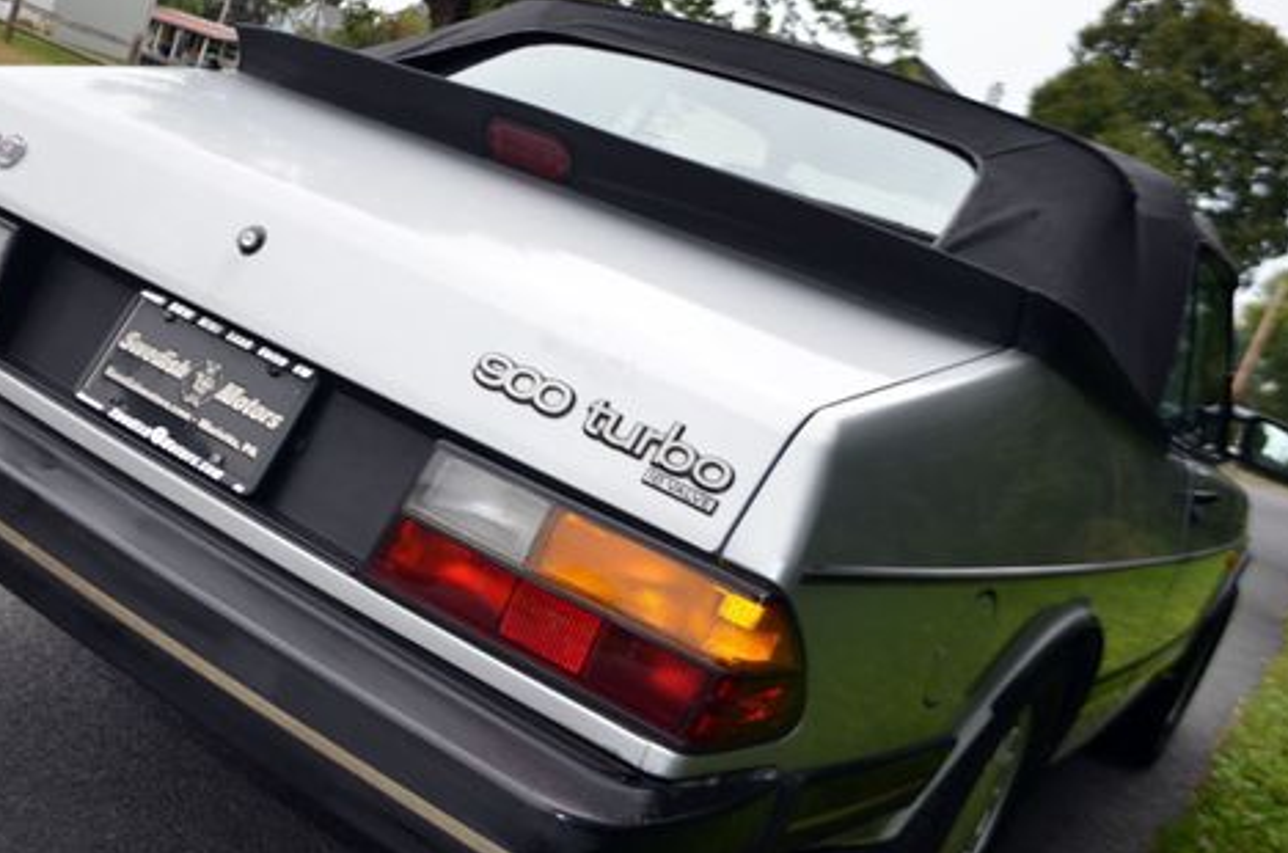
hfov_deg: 47.0
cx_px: 468
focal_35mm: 41
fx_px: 1464
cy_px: 473
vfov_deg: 32.5
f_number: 3.8
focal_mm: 20
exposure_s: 1/200
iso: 100
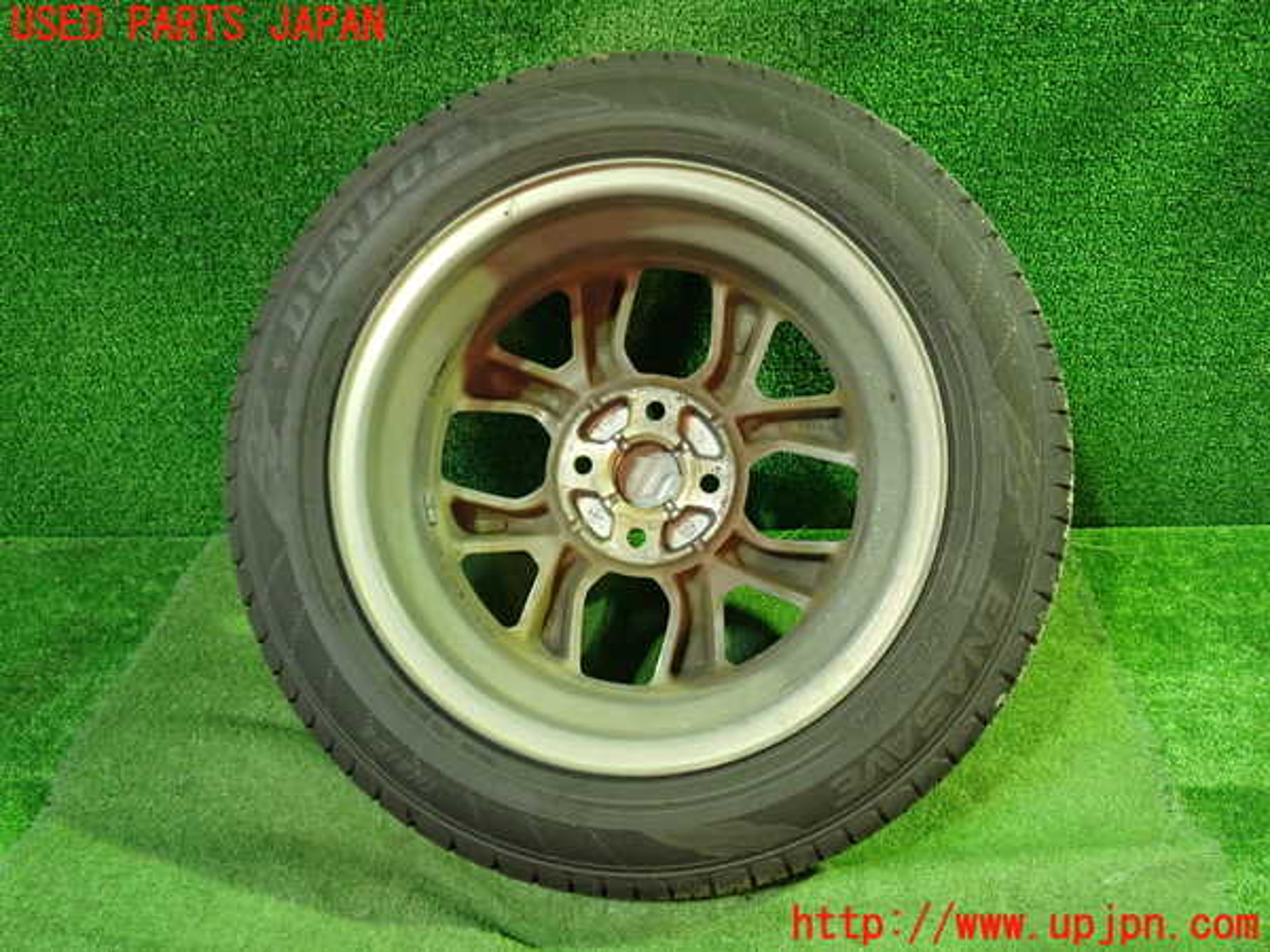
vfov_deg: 46.8
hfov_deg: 60.0
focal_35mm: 30
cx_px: 635
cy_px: 476
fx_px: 1101
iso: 800
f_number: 2.3
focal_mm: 5.4
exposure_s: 1/30
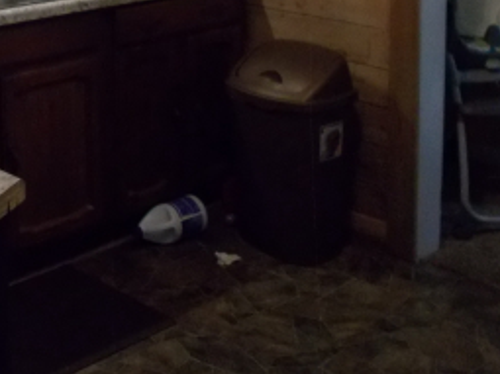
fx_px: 982
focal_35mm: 68
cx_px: 56
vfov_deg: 20.3
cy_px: -65
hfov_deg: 27.6
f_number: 3.2
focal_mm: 4.6
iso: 400
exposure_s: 1/20
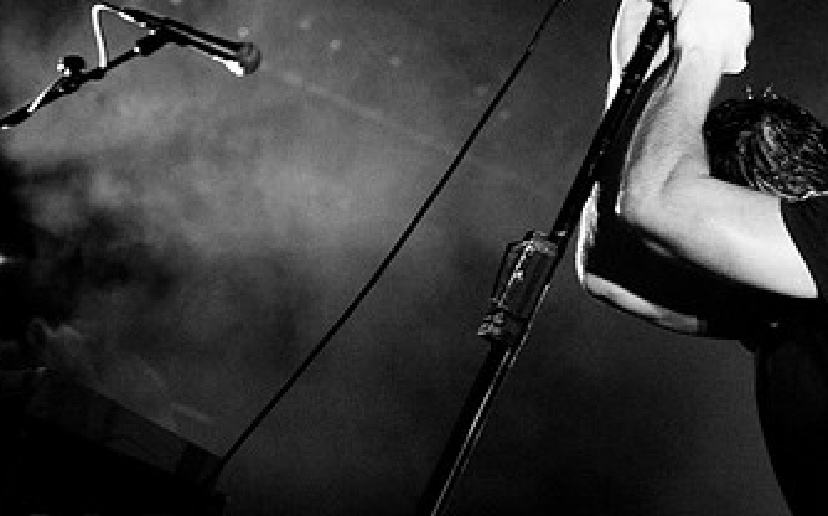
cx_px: 325
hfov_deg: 13.6
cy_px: 140
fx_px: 3472
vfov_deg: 8.5
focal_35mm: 154
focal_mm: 58
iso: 800
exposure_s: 1/125
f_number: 3.2
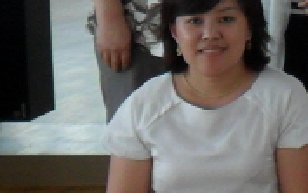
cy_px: -126
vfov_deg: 5.2
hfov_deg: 7.3
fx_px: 2117
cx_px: 947
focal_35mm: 252
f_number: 4
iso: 120
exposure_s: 1/45
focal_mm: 6.6
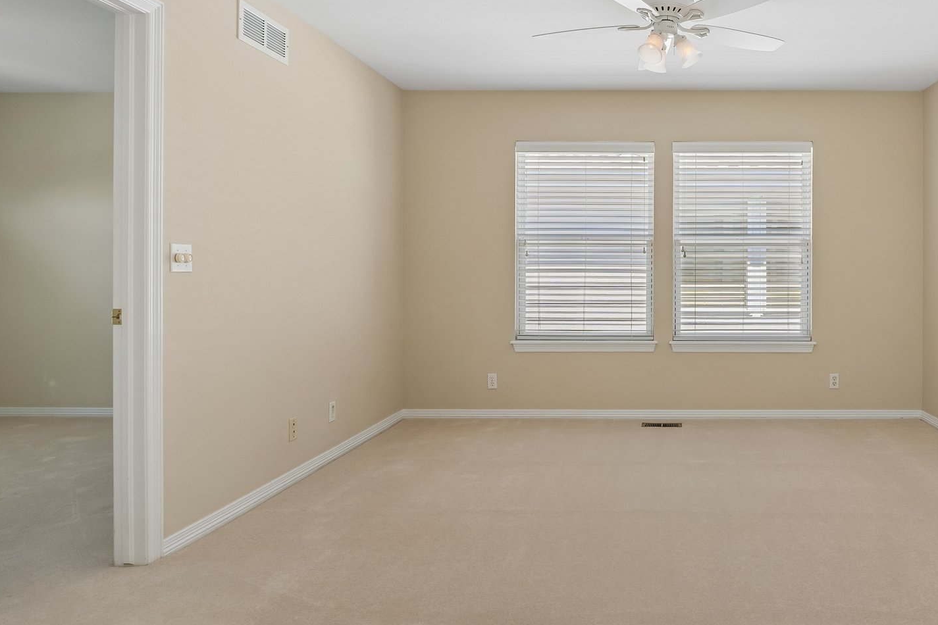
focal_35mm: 24
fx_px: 618
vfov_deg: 53.6
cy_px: 278
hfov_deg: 70.9
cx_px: 666
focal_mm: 11
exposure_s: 1/30
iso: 125
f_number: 8
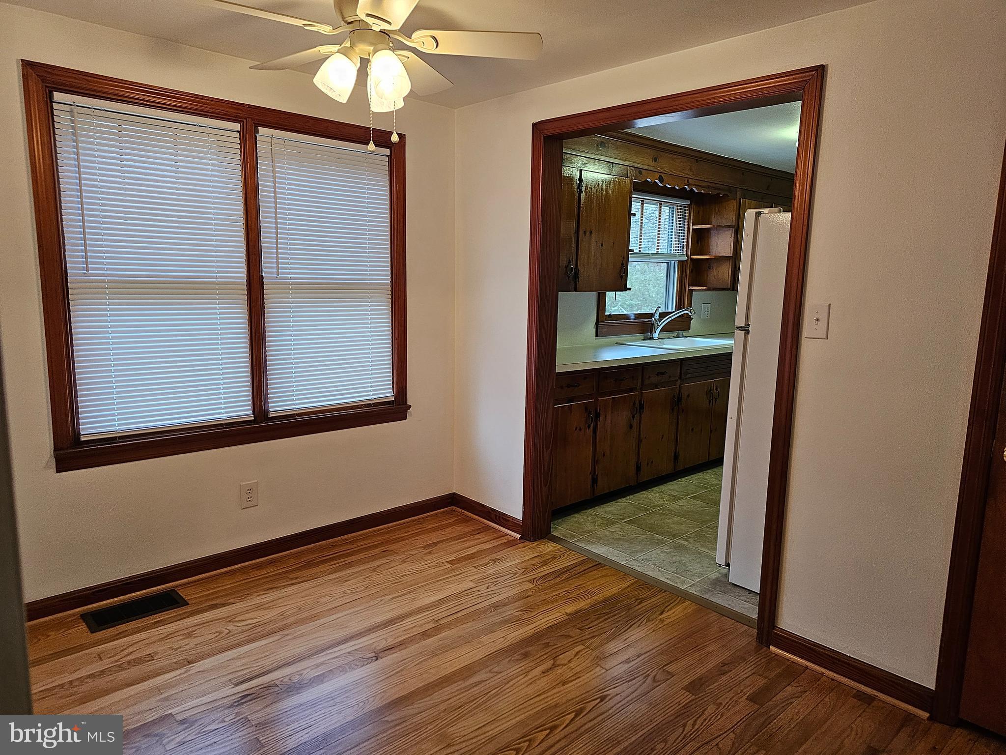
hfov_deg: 73.9
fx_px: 668
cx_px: 503
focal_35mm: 23
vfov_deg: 58.9
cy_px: 378
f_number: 1.7
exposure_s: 1/120
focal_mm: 6.3
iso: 400
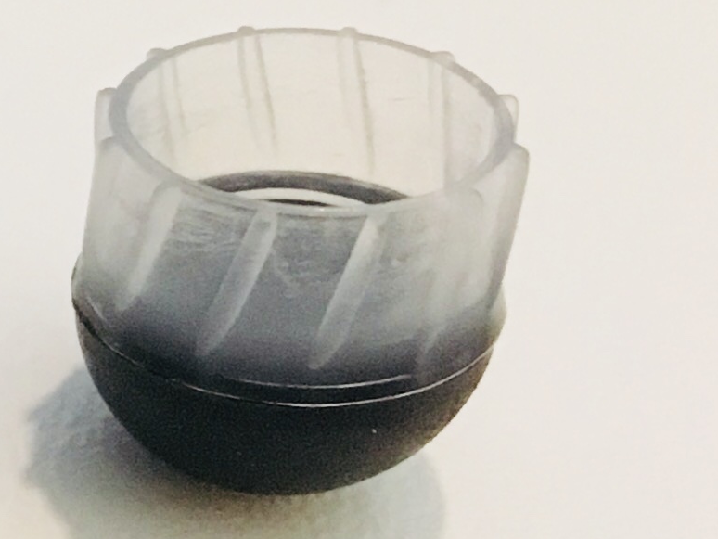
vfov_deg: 9.8
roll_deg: -0.3
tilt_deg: -42.8
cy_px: 556
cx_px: -1015
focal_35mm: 151
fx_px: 3133
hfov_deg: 11.0
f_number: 2.2
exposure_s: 1/20
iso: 200
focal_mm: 4.15
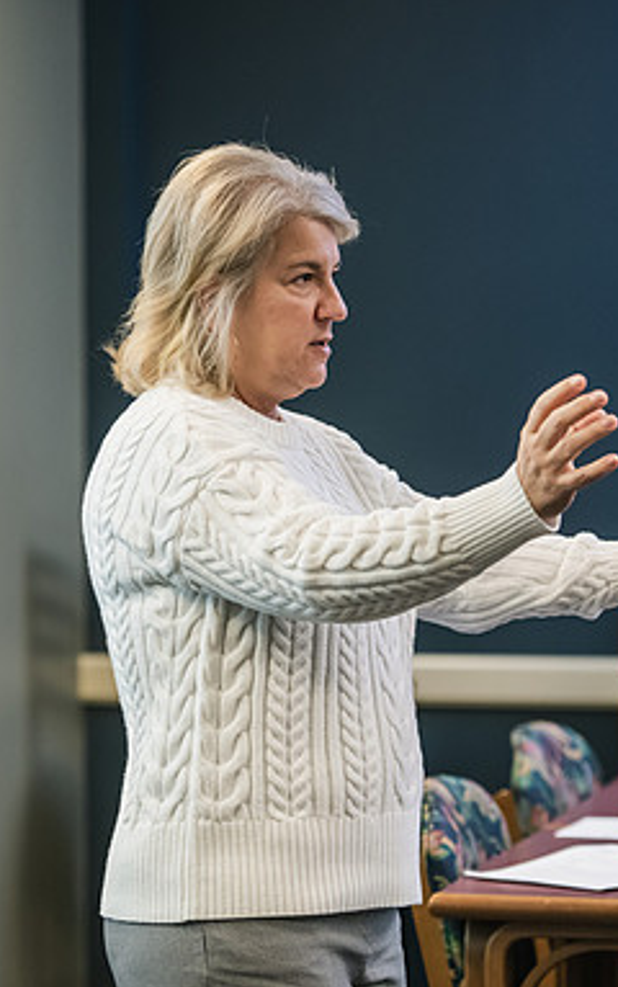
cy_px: 496
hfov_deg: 8.1
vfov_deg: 12.9
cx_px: 268
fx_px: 4357
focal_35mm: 162
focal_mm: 105
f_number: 3.2
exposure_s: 1/200
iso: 1600
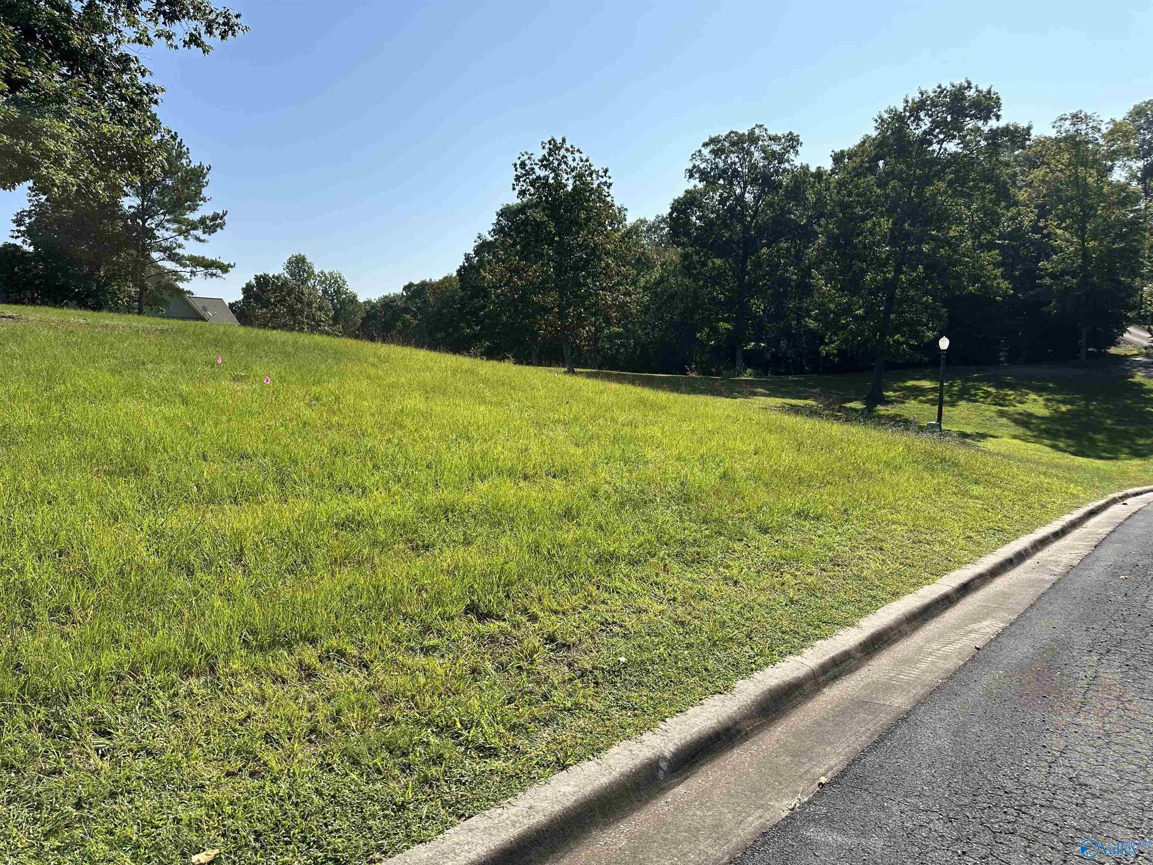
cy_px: 432
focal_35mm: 24
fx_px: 799
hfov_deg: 71.6
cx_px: 576
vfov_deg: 56.8
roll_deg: +0.3
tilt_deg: -5.7
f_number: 1.78
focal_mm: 6.86
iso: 80
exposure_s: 1/4348
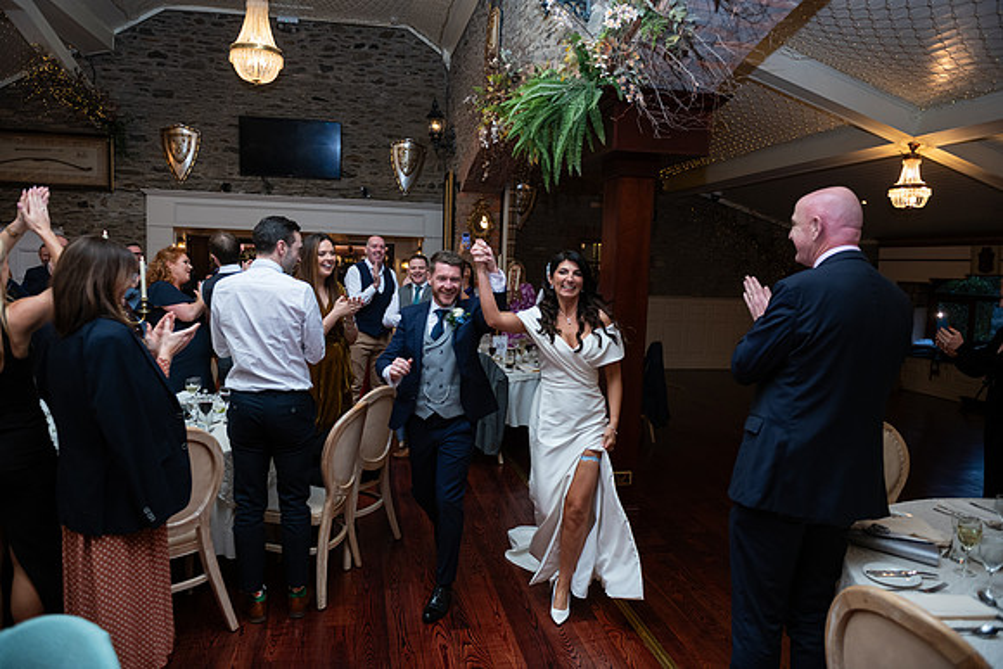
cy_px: 334
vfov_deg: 53.2
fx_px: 669
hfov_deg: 73.7
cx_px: 502
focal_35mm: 24
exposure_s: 1/160
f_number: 3.5
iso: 640
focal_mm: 24
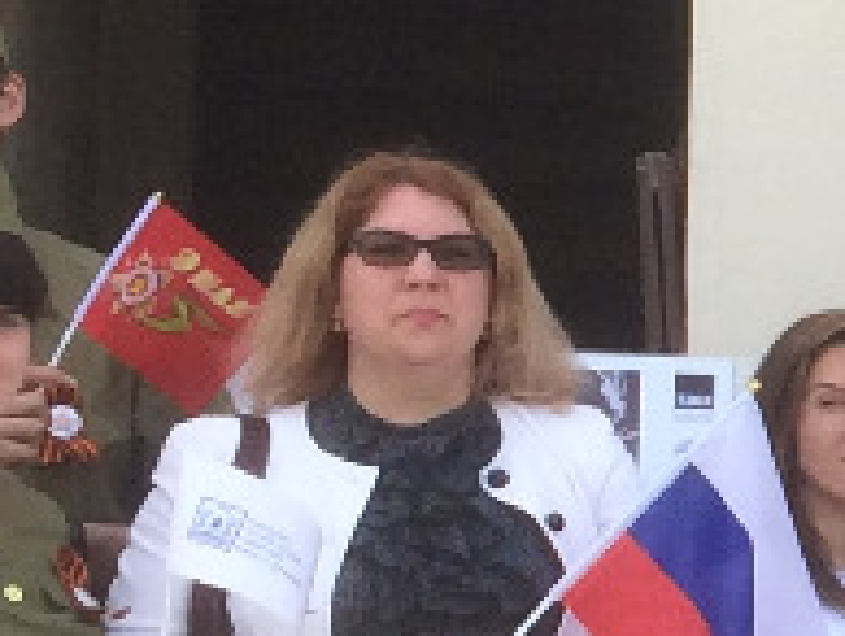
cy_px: 436
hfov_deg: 8.1
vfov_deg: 6.9
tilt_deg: +1.1
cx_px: 2326
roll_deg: -1.2
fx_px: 5255
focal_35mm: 215
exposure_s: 1/820
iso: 32
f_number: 2.2
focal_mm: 4.15
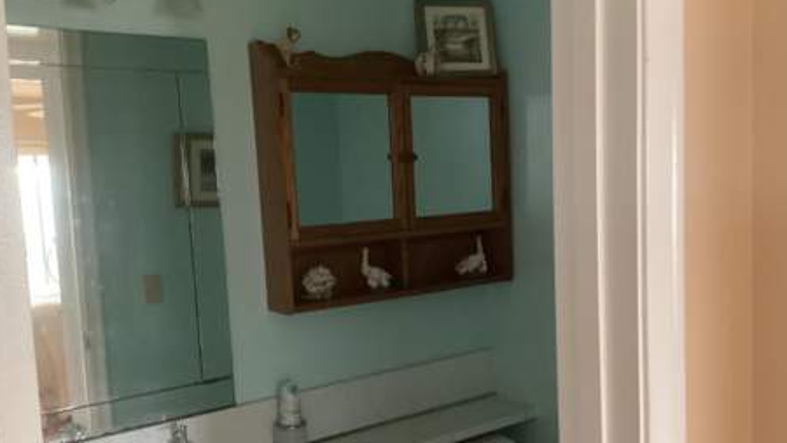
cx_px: 413
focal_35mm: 36
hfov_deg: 55.3
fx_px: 751
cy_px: 253
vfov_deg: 32.8
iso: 800
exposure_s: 1/30
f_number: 2.4
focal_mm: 3.3
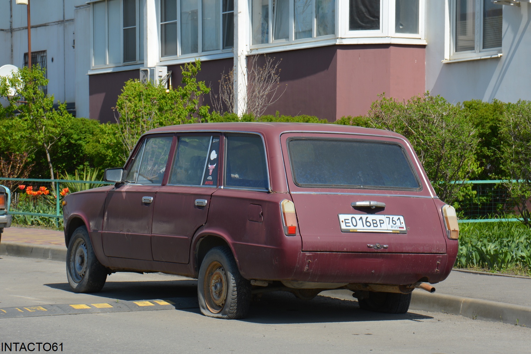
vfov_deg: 12.2
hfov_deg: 18.2
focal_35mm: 112
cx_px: 266
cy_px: 177
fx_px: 1660
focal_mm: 75
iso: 110
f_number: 8
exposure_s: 1/250
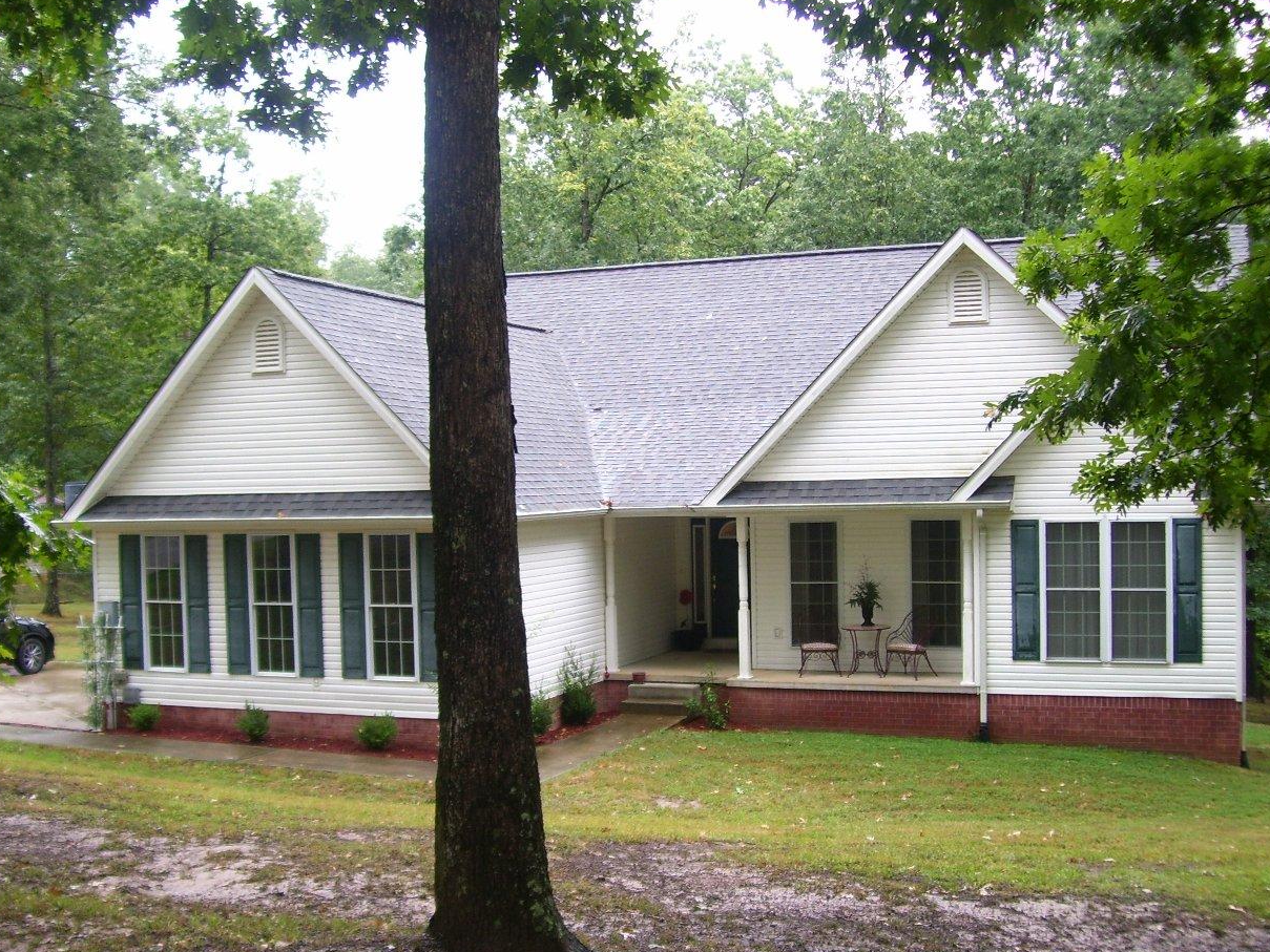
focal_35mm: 41
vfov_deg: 35.1
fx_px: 1504
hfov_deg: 45.8
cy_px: 495
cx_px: 659
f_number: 2.7
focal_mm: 6
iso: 80
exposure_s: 1/125
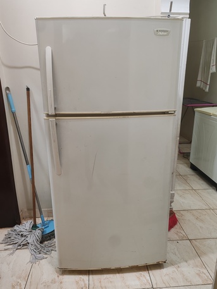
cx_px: 108
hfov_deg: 51.4
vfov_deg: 65.3
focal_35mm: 27
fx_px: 226
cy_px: 144
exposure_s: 1/100
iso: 2000
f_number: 1.9
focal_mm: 6.12
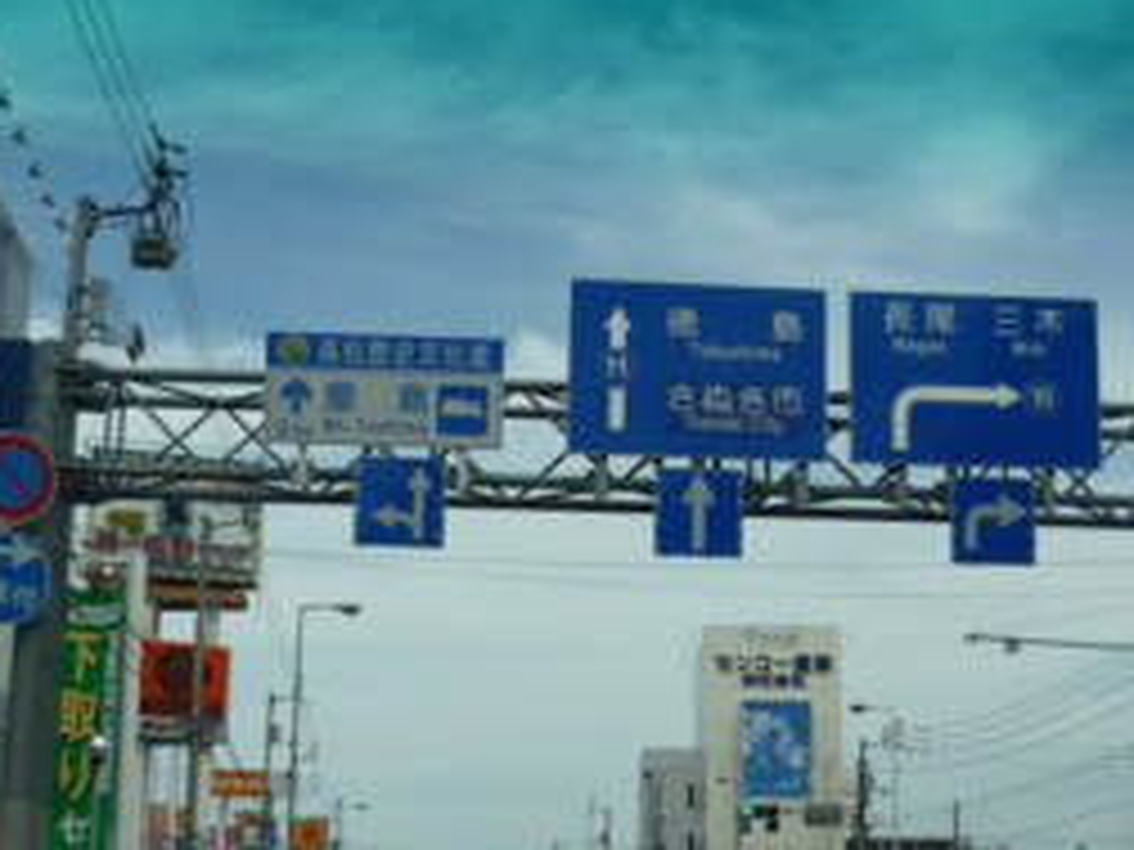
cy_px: 423
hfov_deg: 32.7
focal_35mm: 59
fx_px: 1933
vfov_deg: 24.8
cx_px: 562
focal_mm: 5.5
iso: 100
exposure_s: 1/200
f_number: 8
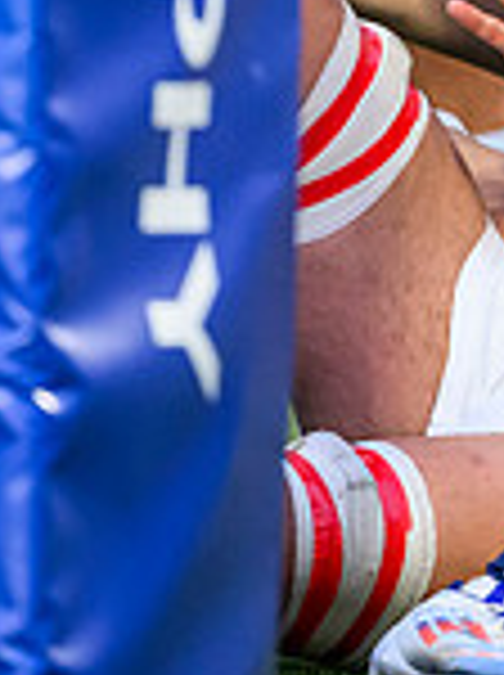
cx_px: 757
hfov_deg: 0.7
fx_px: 39151
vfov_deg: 1.0
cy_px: -242
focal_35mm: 2011
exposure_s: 1/1250
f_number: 3.2
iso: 4000
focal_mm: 400
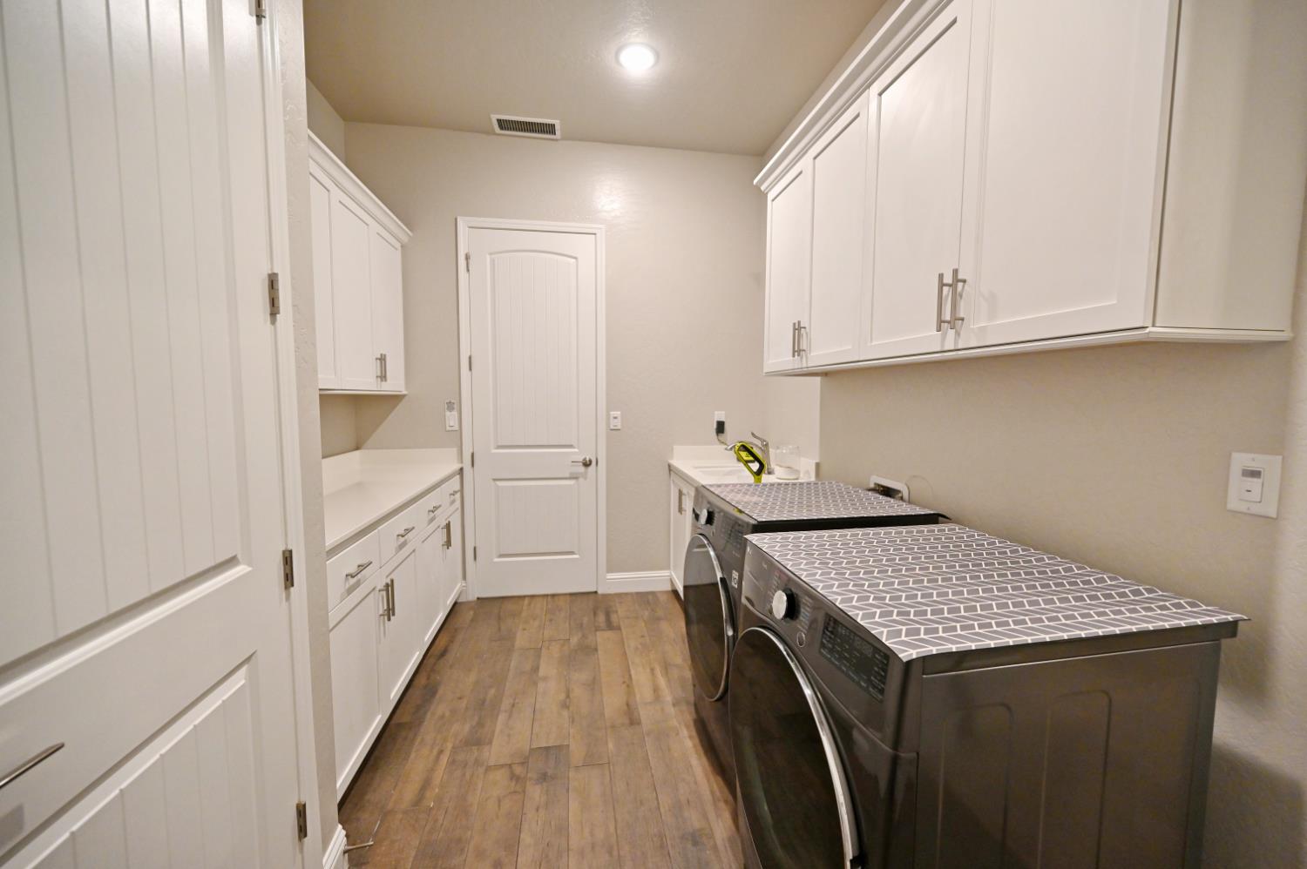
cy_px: 434
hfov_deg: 104.3
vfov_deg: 81.1
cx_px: 654
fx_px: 508
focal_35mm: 14
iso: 2200
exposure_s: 1/125
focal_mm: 14
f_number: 4
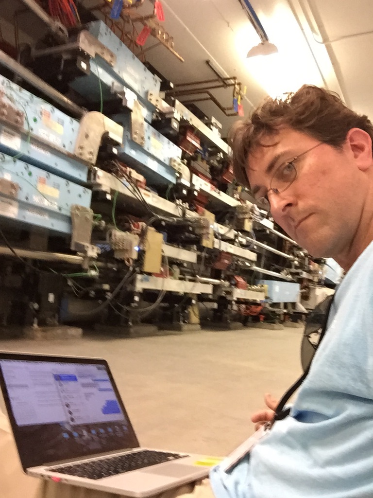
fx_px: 445
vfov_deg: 58.4
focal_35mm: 31
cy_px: 249
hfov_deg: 45.4
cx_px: 186
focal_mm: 2.65
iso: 250
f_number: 2.2
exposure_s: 1/15
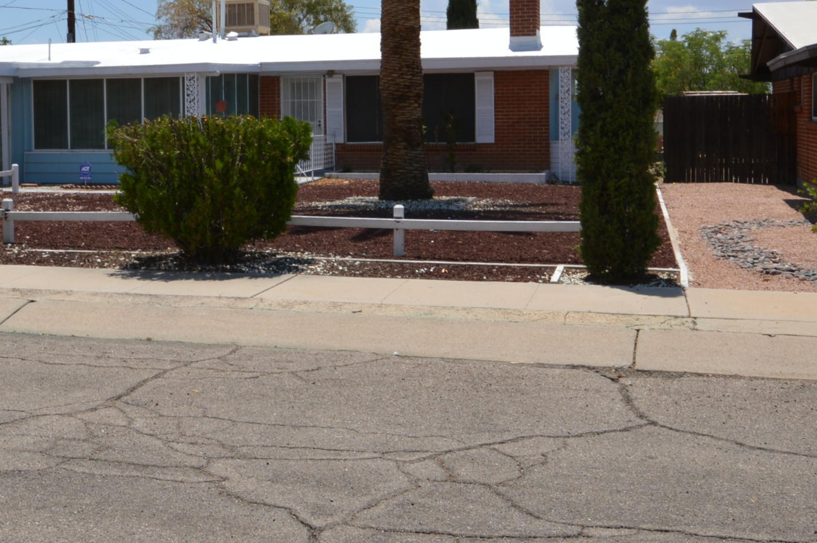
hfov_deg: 37.1
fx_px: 1202
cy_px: 155
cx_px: 263
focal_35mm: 53
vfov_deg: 25.3
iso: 100
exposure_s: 1/200
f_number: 13
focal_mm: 16
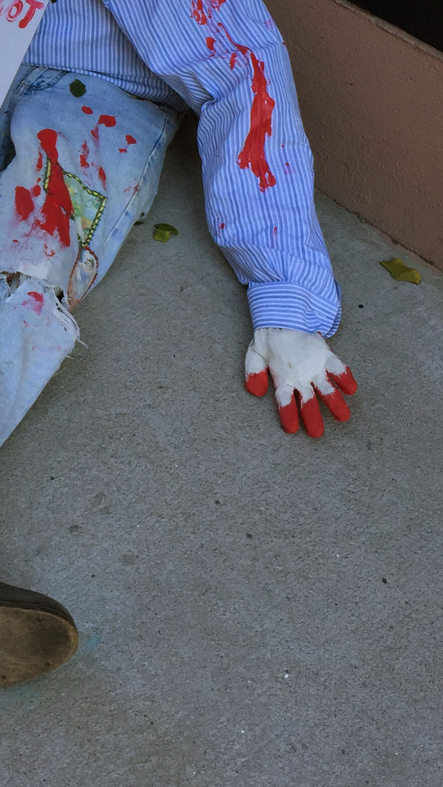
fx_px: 1378
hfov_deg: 17.4
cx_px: -98
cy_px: 47
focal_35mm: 66
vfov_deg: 30.2
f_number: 2.2
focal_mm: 4.15
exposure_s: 1/181
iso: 32
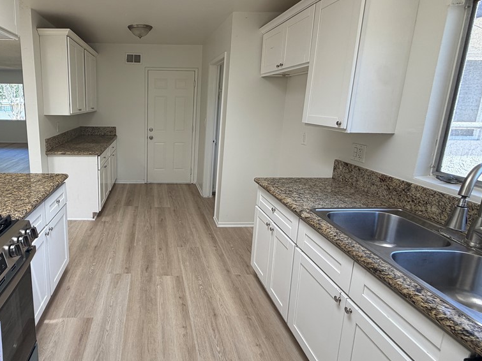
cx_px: 157
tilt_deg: -9.4
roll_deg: -0.1
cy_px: 148
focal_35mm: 19
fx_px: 265
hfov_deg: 81.6
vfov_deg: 68.1
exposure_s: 1/121
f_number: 2.2
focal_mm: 2.22
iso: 80
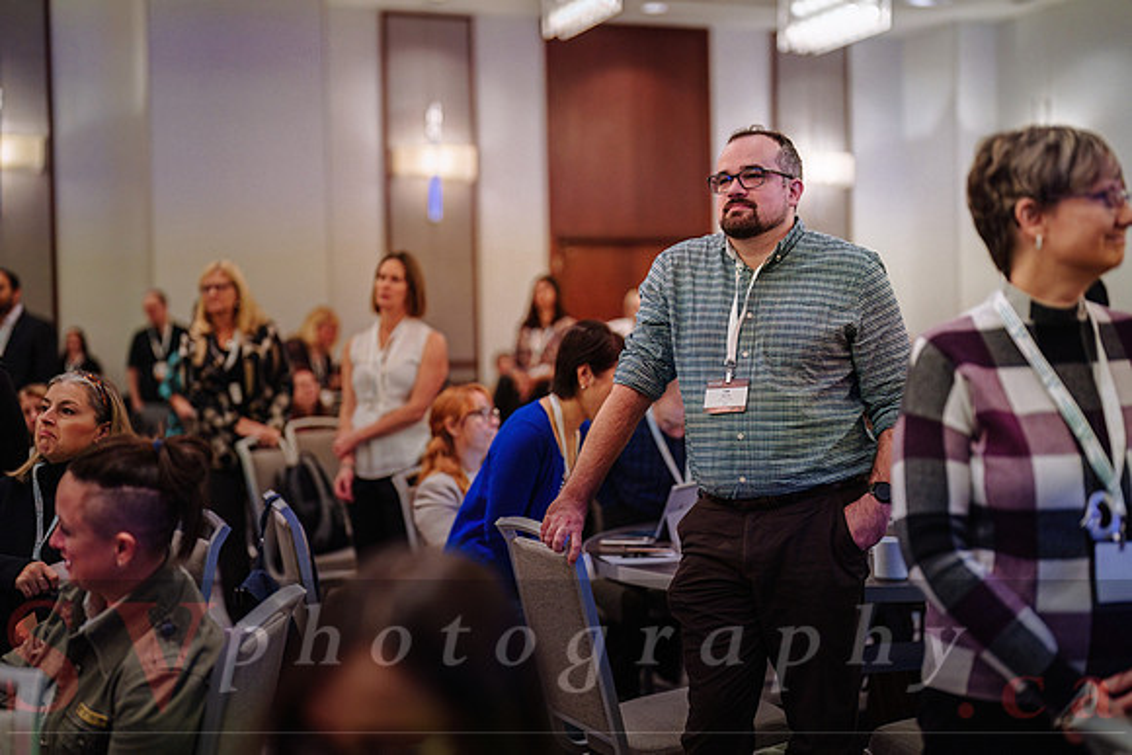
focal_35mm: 50
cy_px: 378
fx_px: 1573
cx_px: 566
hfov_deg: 39.6
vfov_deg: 27.0
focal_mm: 50
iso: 2500
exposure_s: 1/500
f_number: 1.4
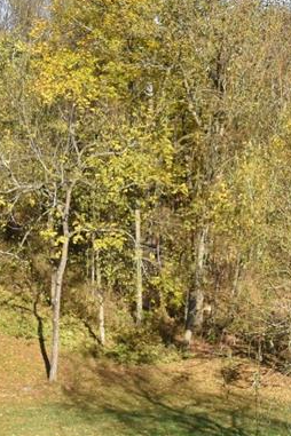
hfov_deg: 22.8
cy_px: 138
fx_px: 715
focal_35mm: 59
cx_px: 212
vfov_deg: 33.6
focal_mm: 10
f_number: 8
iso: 560
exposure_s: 1/500
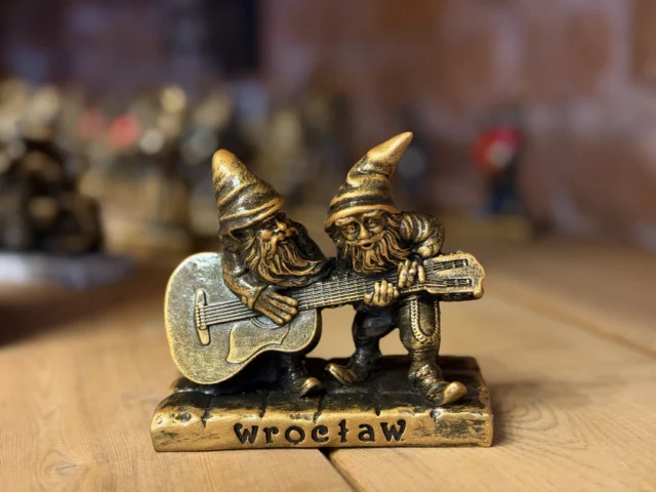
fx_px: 910
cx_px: 328
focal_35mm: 48
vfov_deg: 30.3
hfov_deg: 39.7
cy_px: 246
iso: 640
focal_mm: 6.76
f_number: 1.78
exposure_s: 1/25
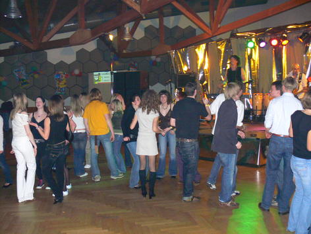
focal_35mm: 35
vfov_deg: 40.7
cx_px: 156
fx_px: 314
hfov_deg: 52.6
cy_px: 117
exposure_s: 1/30
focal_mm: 7.5
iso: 320
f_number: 2.8
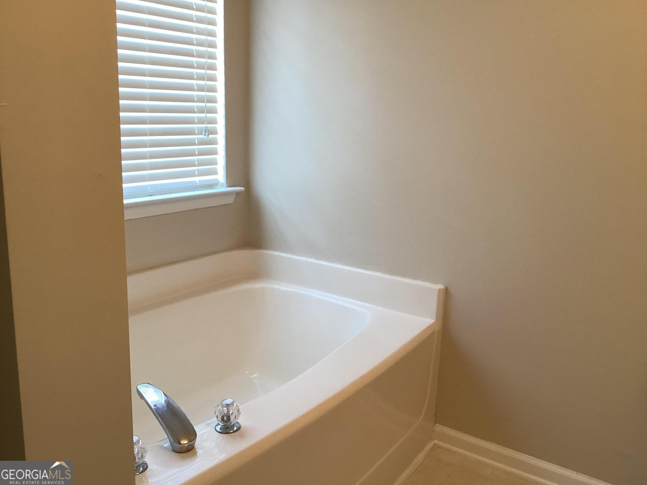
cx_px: 324
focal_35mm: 31
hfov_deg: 58.4
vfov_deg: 45.4
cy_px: 242
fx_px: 579
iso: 125
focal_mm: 3.3
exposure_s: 1/60
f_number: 2.4
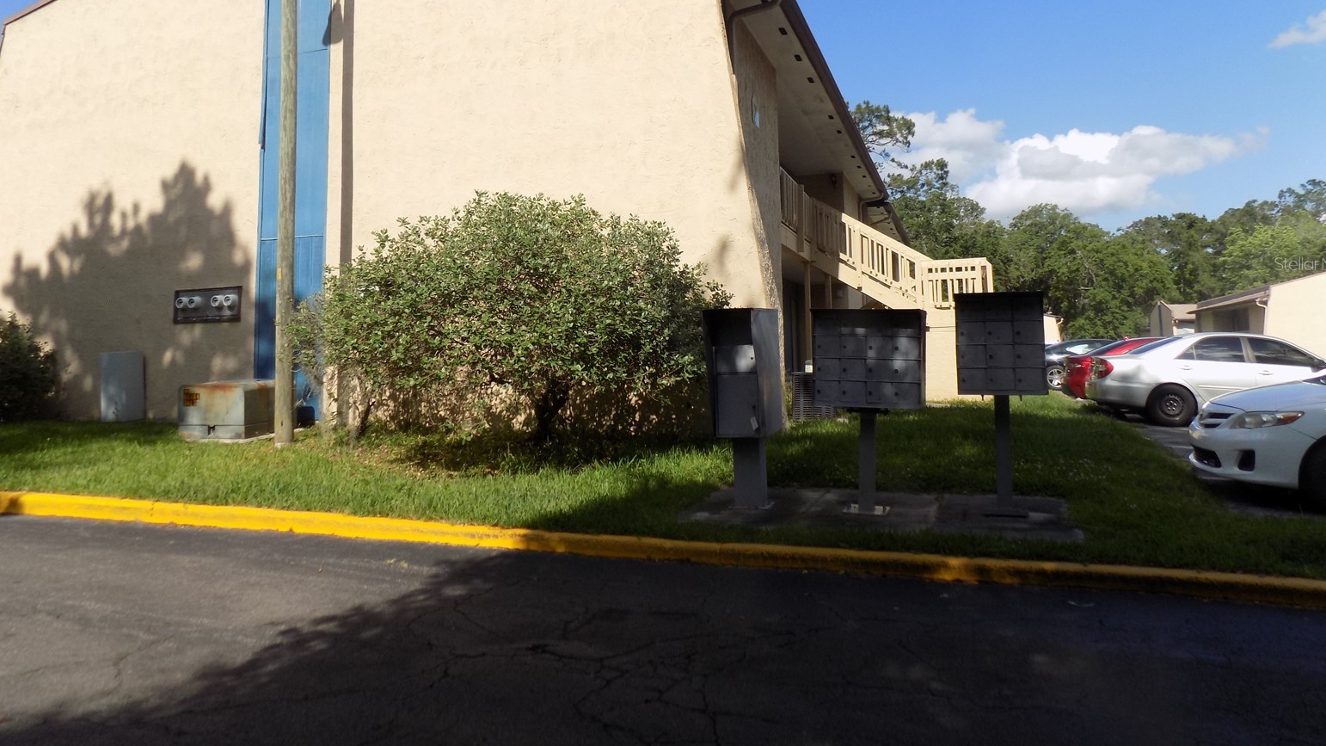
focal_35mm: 26
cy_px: 263
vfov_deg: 43.9
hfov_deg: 71.9
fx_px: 914
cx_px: 667
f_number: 3.1
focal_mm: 4
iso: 80
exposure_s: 1/1500
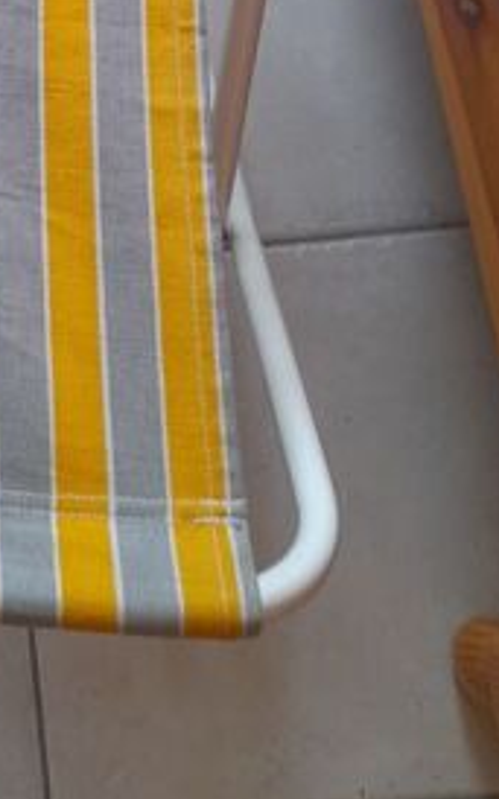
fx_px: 1350
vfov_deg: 29.3
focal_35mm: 62
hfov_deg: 20.0
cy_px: -111
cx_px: -44
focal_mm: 4.6
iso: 100
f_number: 2
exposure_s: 1/50
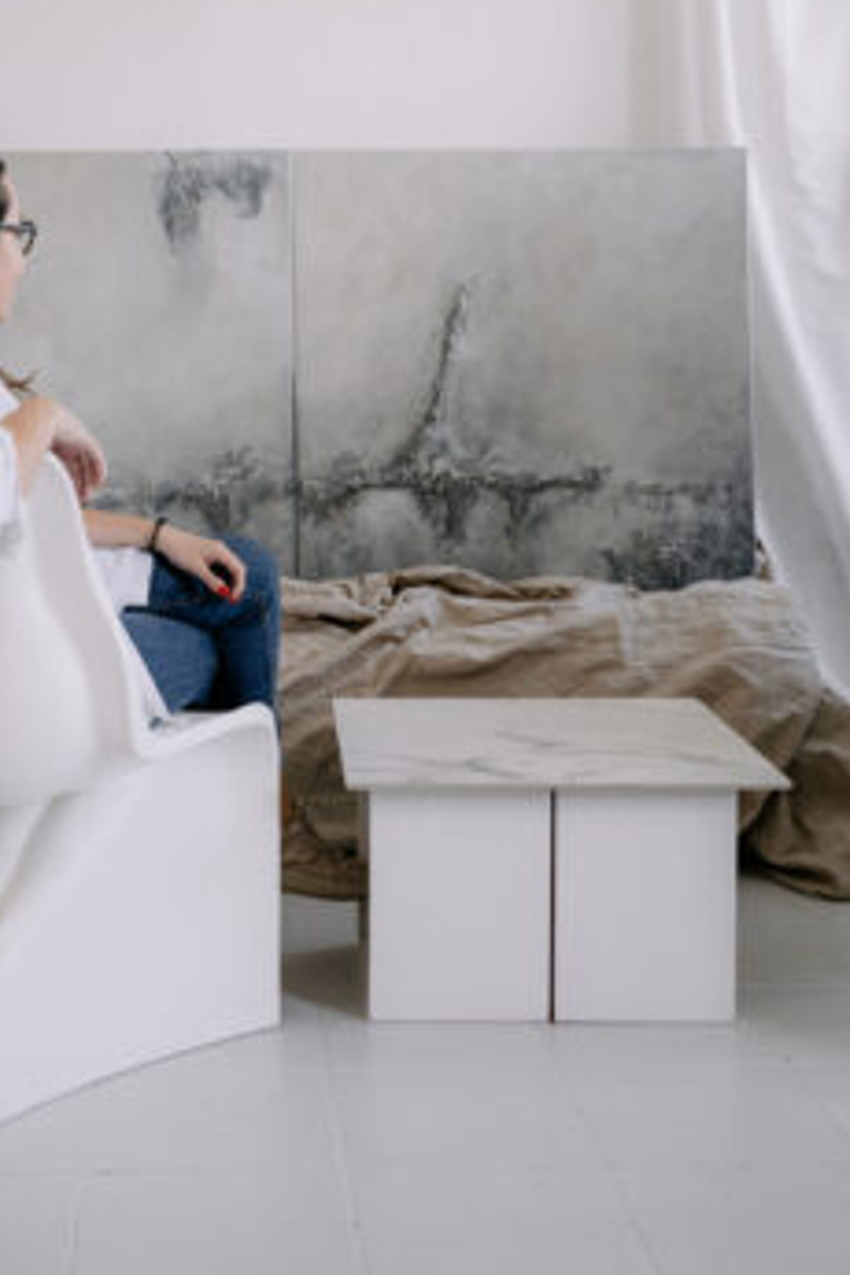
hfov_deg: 24.5
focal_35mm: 55
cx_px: 266
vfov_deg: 35.9
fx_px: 1948
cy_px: 432
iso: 800
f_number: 5
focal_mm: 39
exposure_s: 1/125
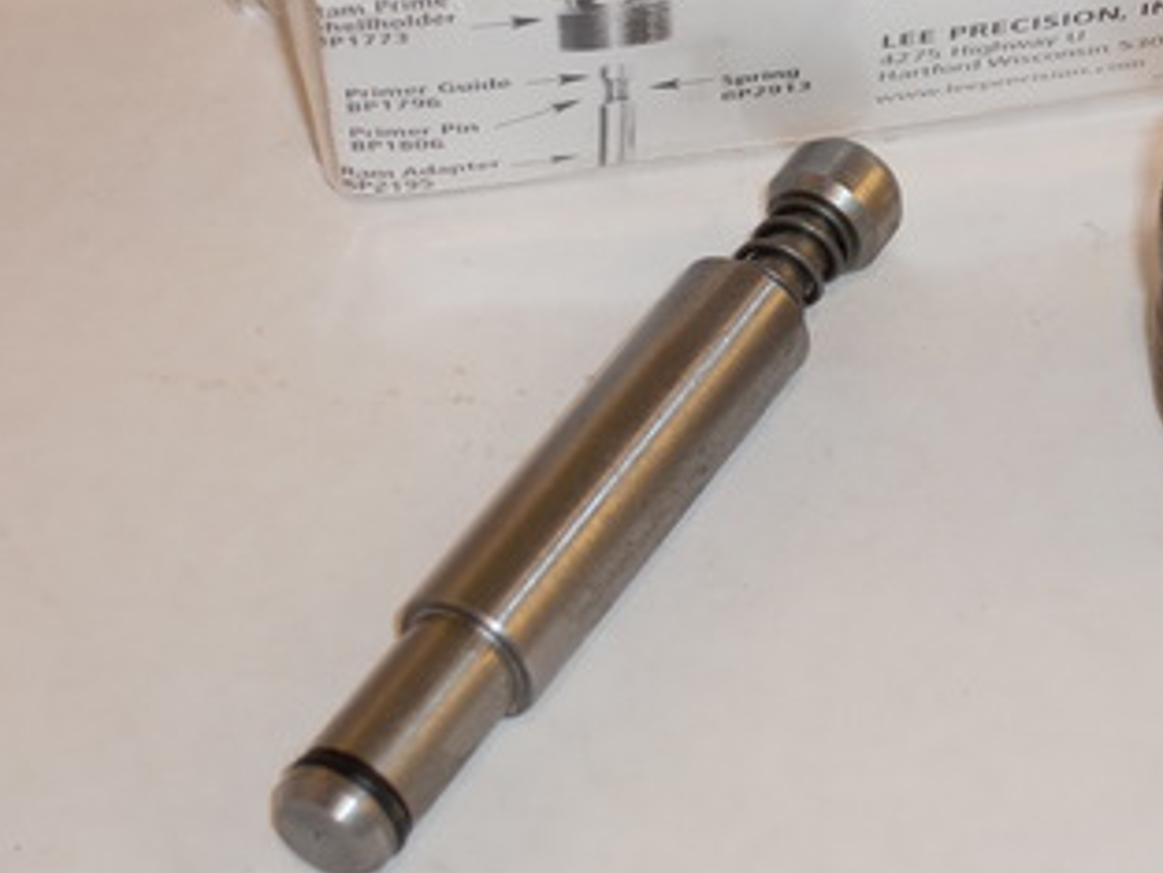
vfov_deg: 10.4
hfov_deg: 13.9
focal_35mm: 142
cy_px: 210
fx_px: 4773
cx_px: 840
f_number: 4.8
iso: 64
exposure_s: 1/80
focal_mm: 15.7
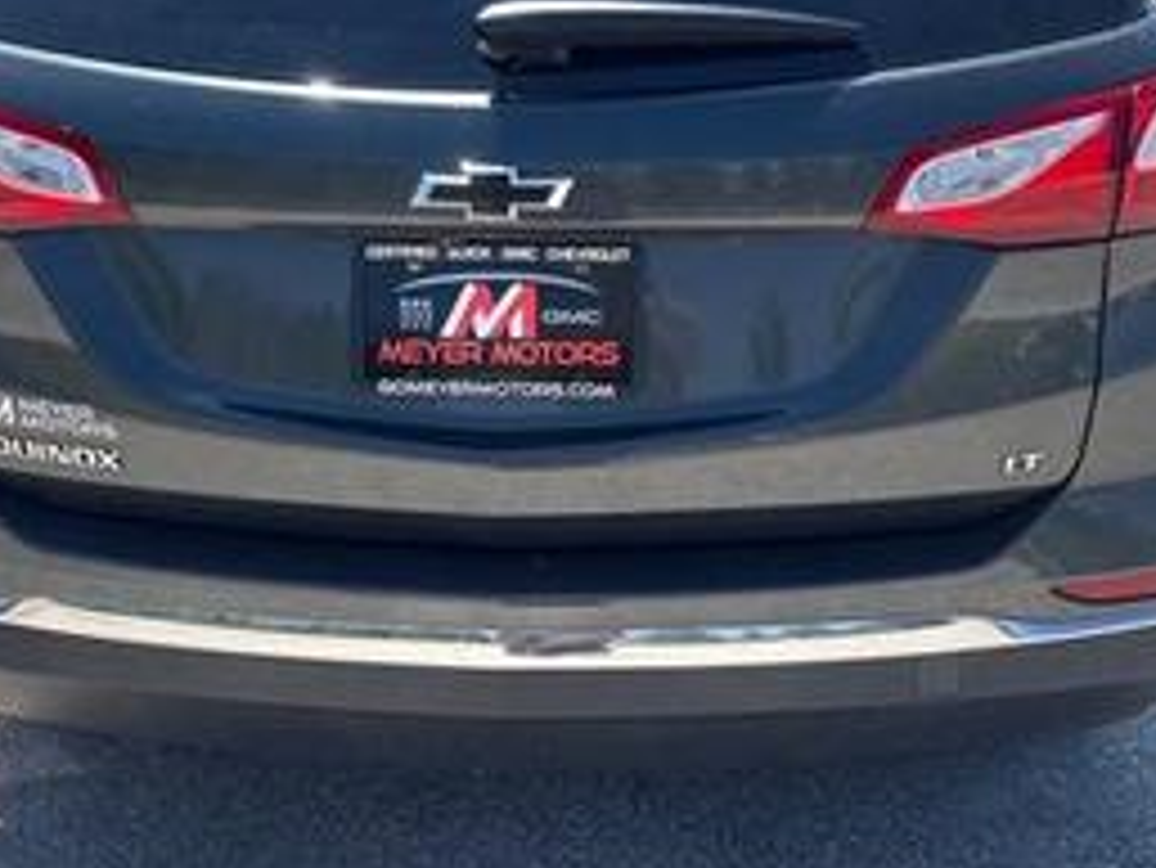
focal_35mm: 47
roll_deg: -1.6
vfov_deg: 30.5
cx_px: 544
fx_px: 1570
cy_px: 252
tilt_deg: -21.3
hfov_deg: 40.4
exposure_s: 1/3247
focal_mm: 6.76
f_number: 1.78
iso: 80
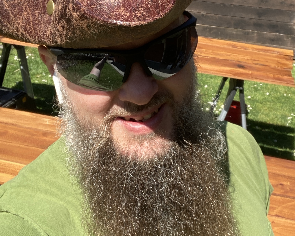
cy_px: 79
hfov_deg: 30.5
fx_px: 541
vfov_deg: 24.5
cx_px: 154
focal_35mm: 62
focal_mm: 2.87
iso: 20
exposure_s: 1/306
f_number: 2.2
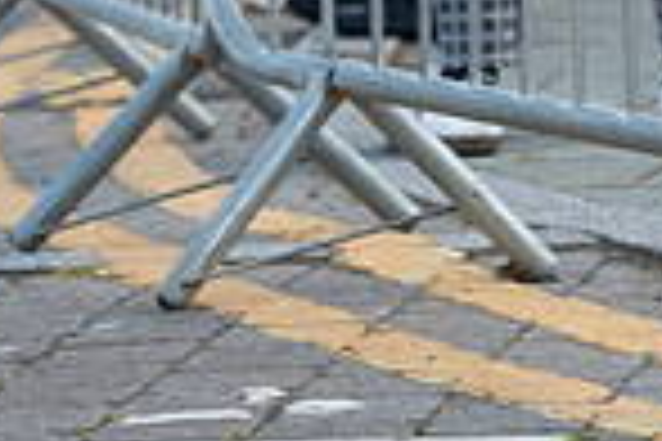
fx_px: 10168
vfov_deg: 2.5
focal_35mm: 553
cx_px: -138
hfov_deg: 3.7
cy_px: -275
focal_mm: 88
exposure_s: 1/800
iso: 500
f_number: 3.2
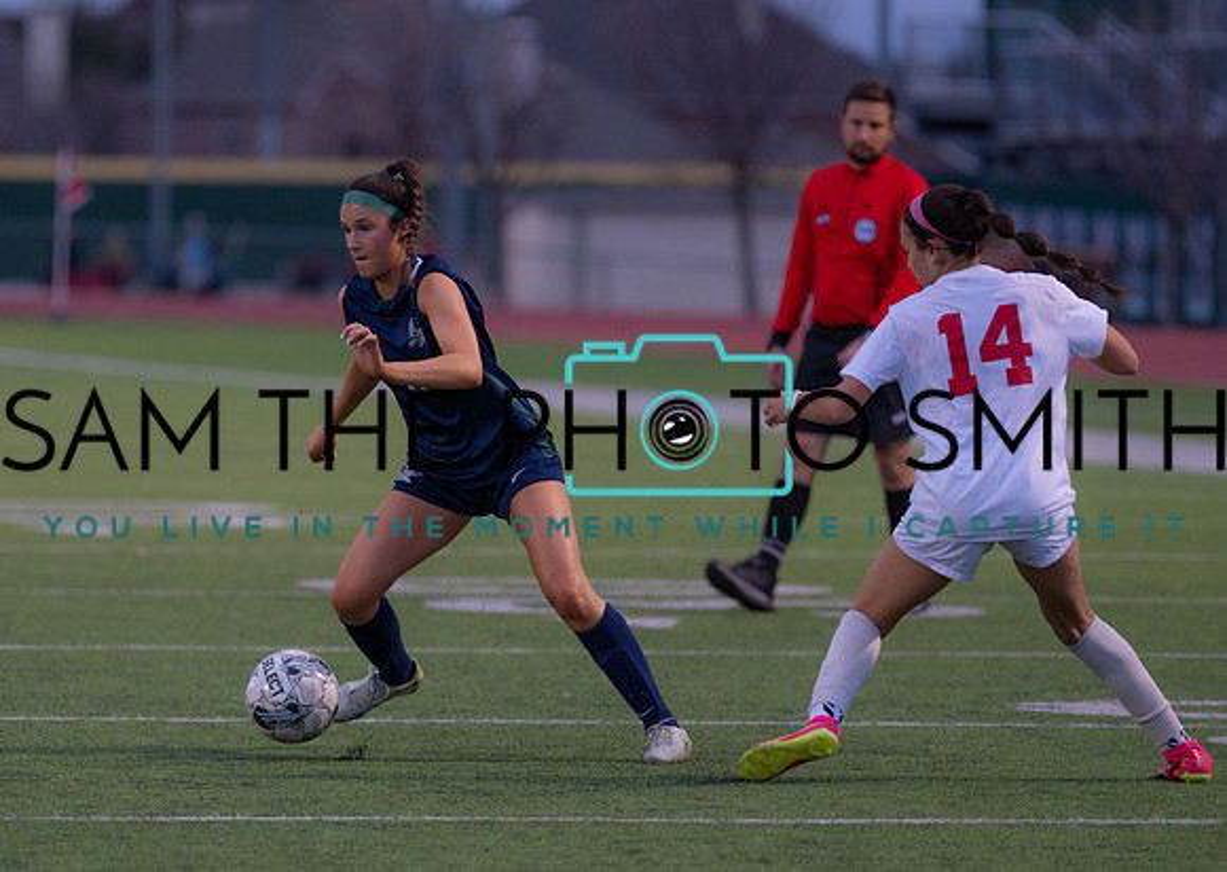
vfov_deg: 4.1
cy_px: 417
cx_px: 425
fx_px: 12317
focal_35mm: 354
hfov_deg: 5.7
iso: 2500
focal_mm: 267
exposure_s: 1/1000
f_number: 4
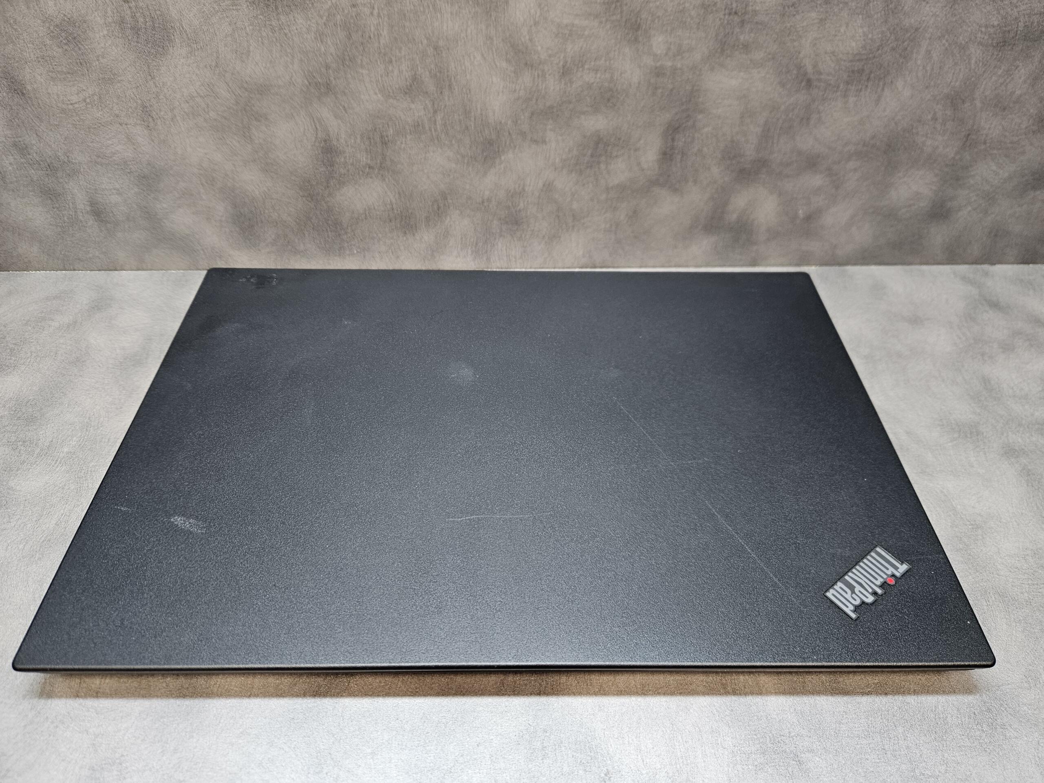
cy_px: 392
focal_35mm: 23
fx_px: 694
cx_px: 522
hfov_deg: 73.9
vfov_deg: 58.9
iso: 250
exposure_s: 1/100
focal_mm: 5.4
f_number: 1.8
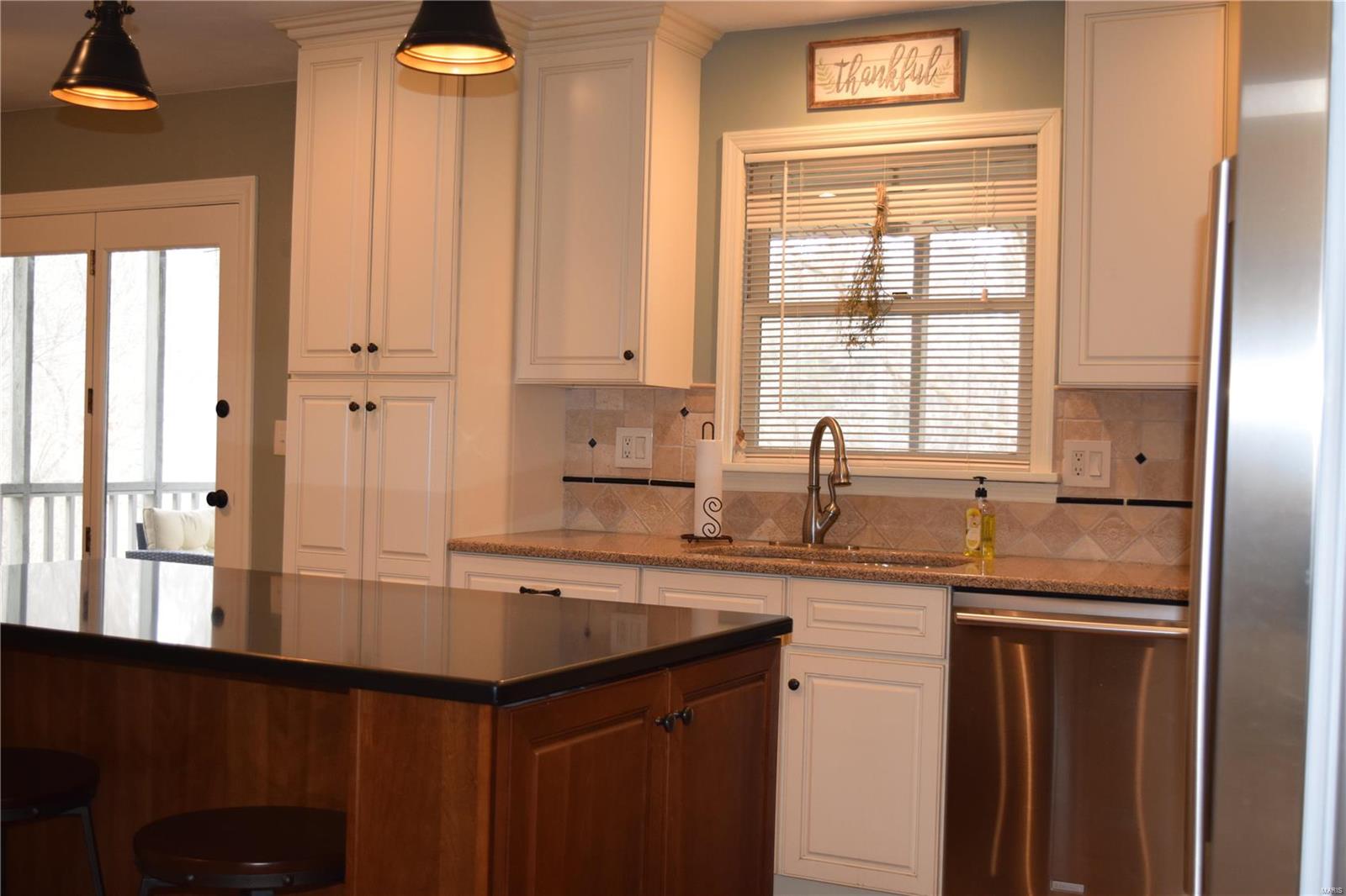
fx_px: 1570
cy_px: 448
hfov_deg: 46.4
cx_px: 673
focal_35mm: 42
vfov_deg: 31.9
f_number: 4.5
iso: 800
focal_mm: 28
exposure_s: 1/80
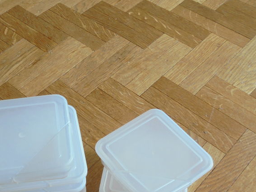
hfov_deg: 39.9
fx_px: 340
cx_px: 59
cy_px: 139
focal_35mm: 46
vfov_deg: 31.1
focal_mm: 4.6
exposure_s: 1/50
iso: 100
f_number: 3.5
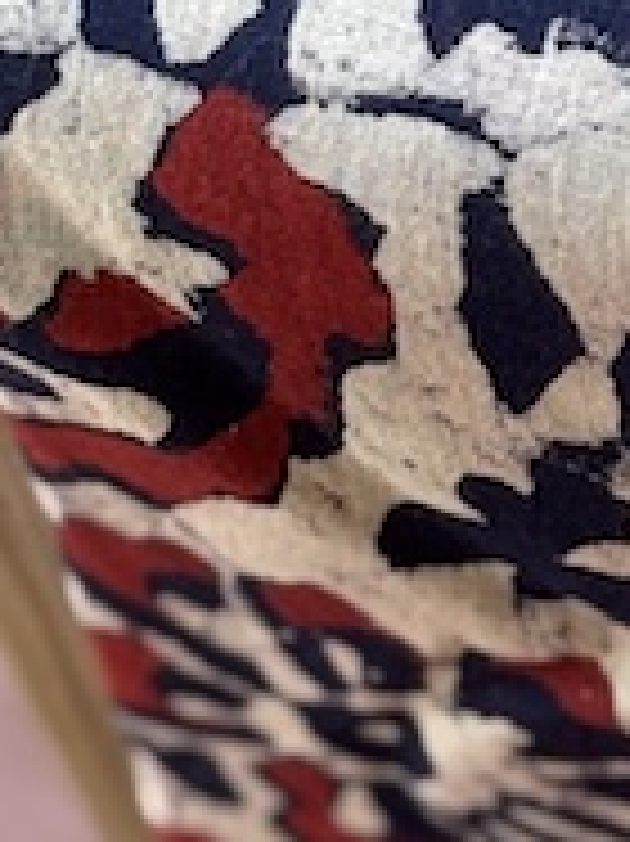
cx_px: 1132
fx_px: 6219
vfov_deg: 7.6
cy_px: -302
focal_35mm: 256
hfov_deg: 5.7
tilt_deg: -56.4
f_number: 1.78
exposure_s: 1/333
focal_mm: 6.76
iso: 64
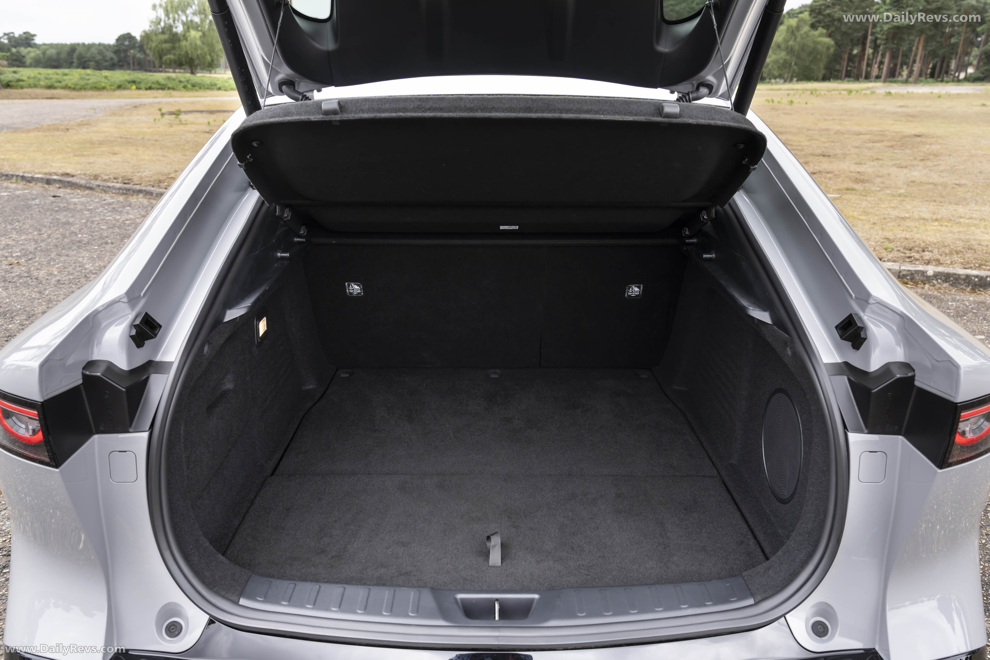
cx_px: 495
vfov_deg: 43.6
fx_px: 825
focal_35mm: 30
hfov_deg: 61.9
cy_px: 330
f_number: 7.1
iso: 50
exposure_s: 1/30
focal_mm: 30
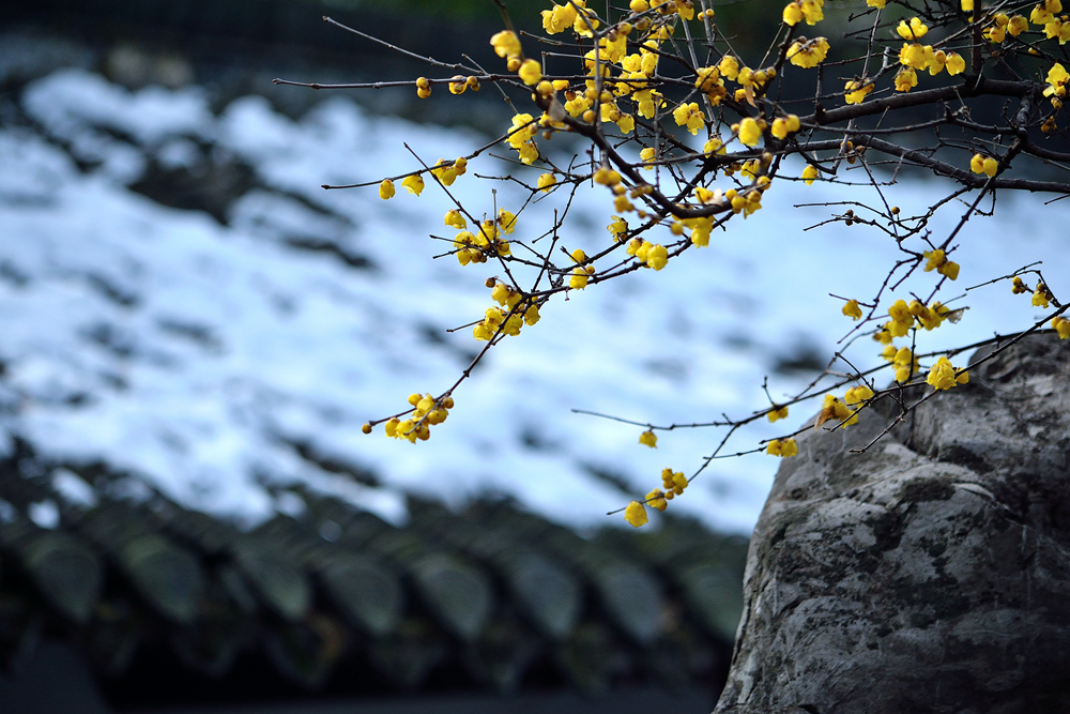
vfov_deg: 5.1
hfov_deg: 7.6
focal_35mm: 270
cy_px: 357
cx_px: 535
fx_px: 8026
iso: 100
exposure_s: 1/500
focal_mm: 180
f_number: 5
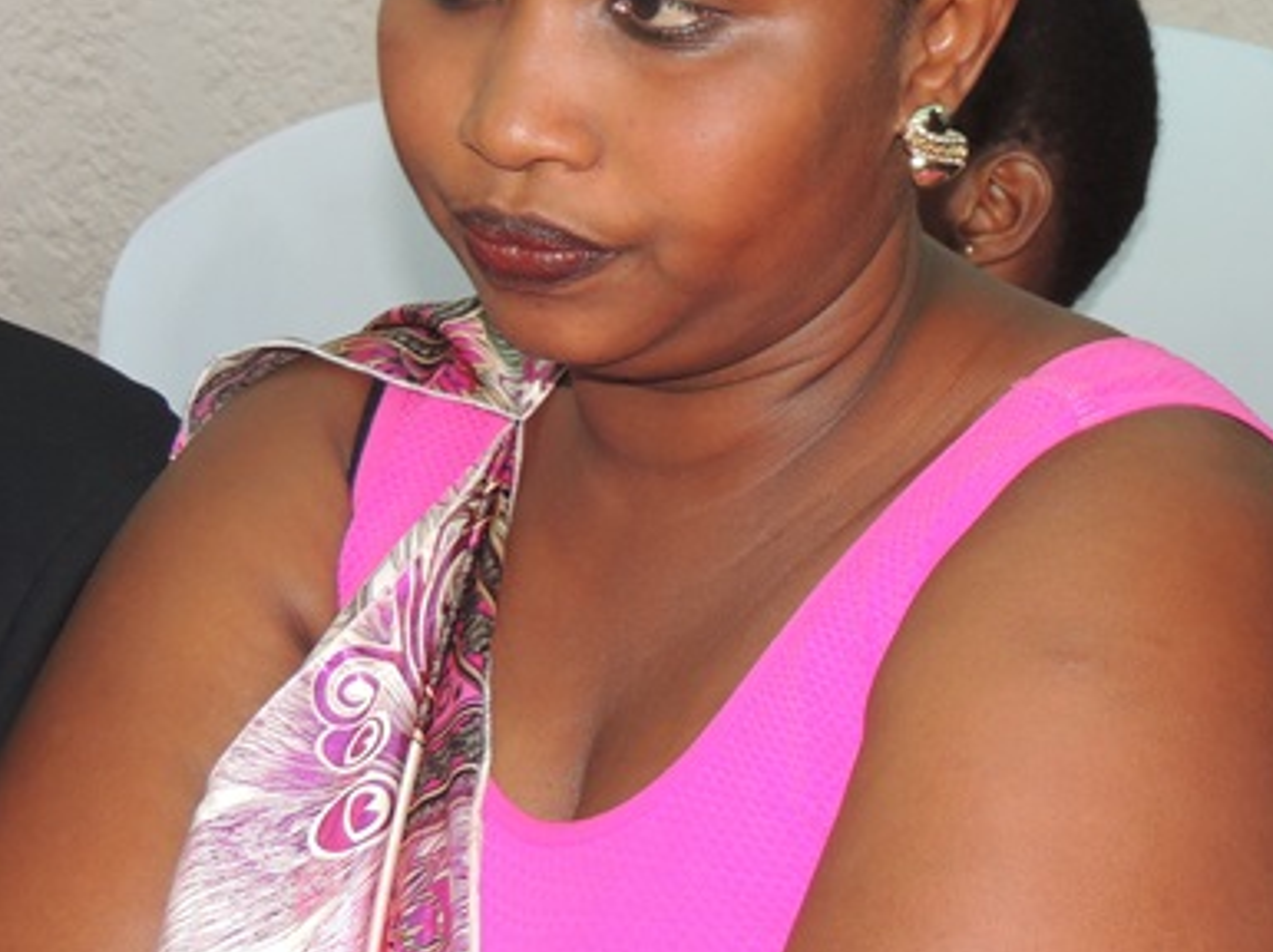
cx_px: 1263
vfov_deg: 14.1
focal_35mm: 104
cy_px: 172
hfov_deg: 18.4
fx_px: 3821
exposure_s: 1/40
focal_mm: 8.9
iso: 200
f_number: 3.6
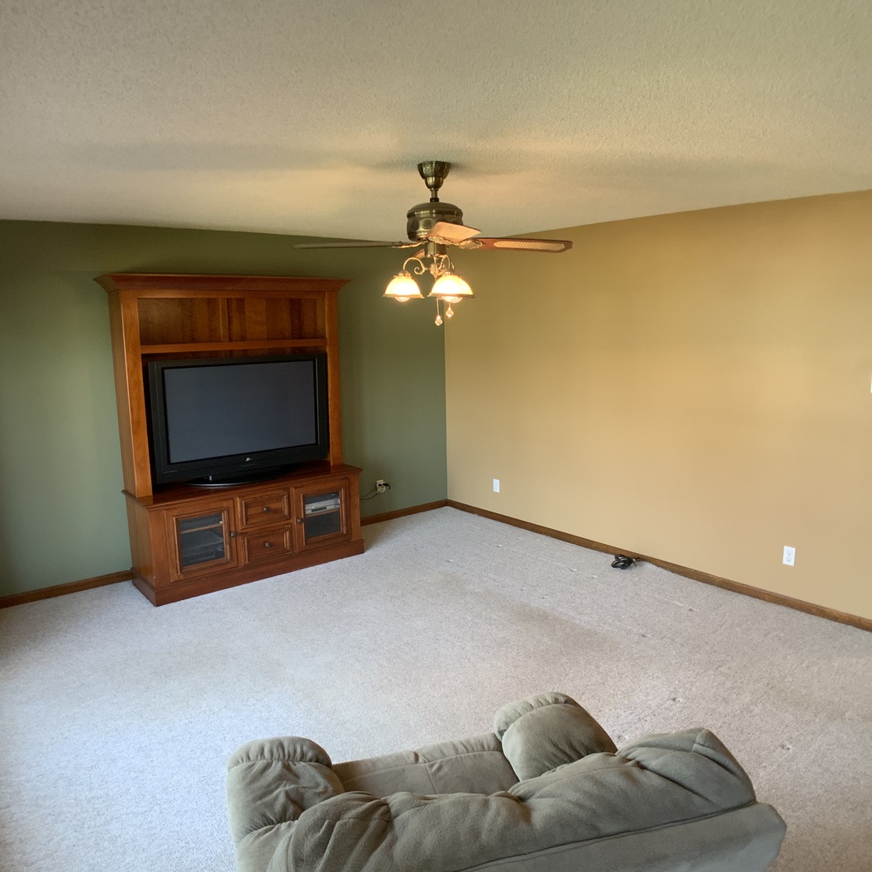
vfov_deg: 47.2
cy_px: 437
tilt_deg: -9.1
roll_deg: +0.4
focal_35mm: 35
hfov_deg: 47.2
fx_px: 997
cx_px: 424
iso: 80
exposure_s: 1/60
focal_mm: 3
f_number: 1.8
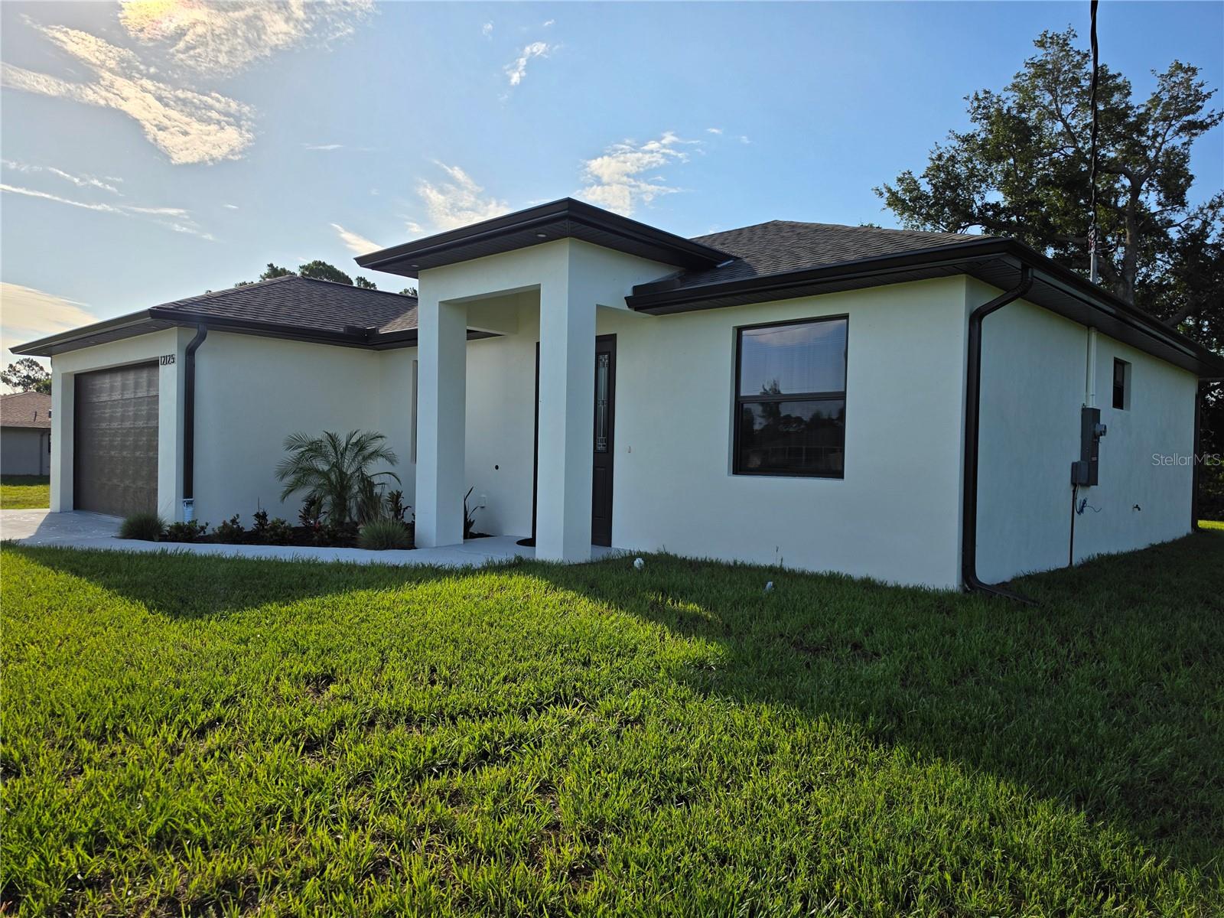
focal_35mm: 23
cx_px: 612
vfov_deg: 58.9
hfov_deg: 73.9
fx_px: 813
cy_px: 459
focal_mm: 6.5
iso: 32
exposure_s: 1/7939
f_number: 1.4
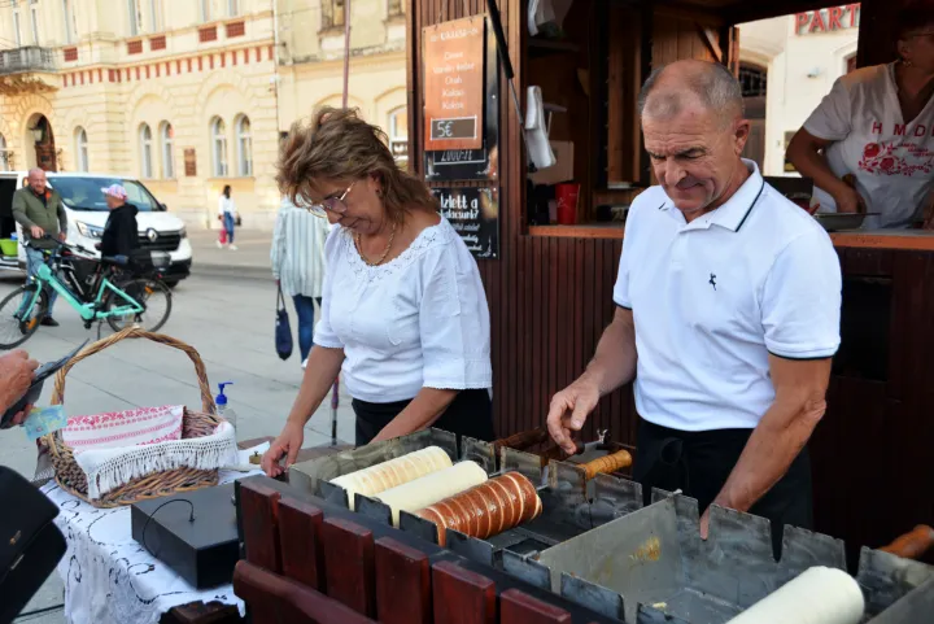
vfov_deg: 37.9
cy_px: 312
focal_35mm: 35
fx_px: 909
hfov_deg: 54.4
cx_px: 467
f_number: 6.3
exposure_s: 1/200
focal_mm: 35
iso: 400
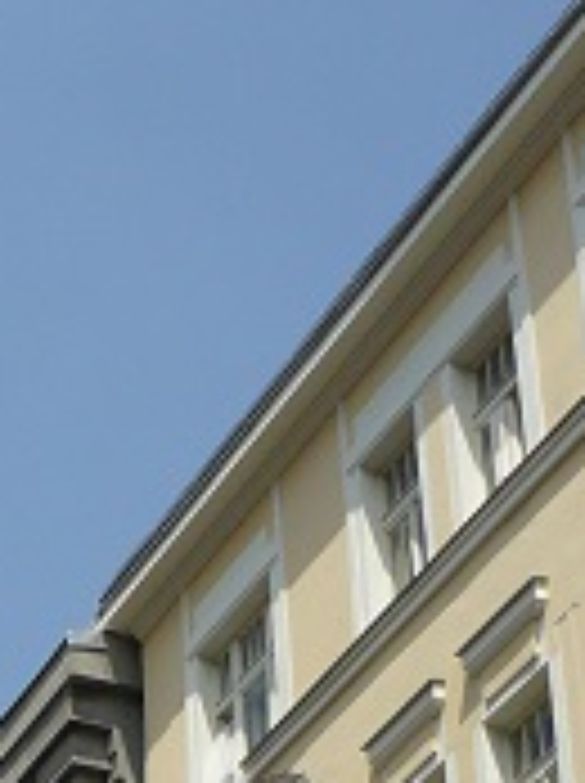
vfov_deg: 14.0
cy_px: 1089
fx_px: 3027
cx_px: -490
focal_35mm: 134
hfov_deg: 10.4
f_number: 5.6
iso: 100
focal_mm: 6
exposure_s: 1/500
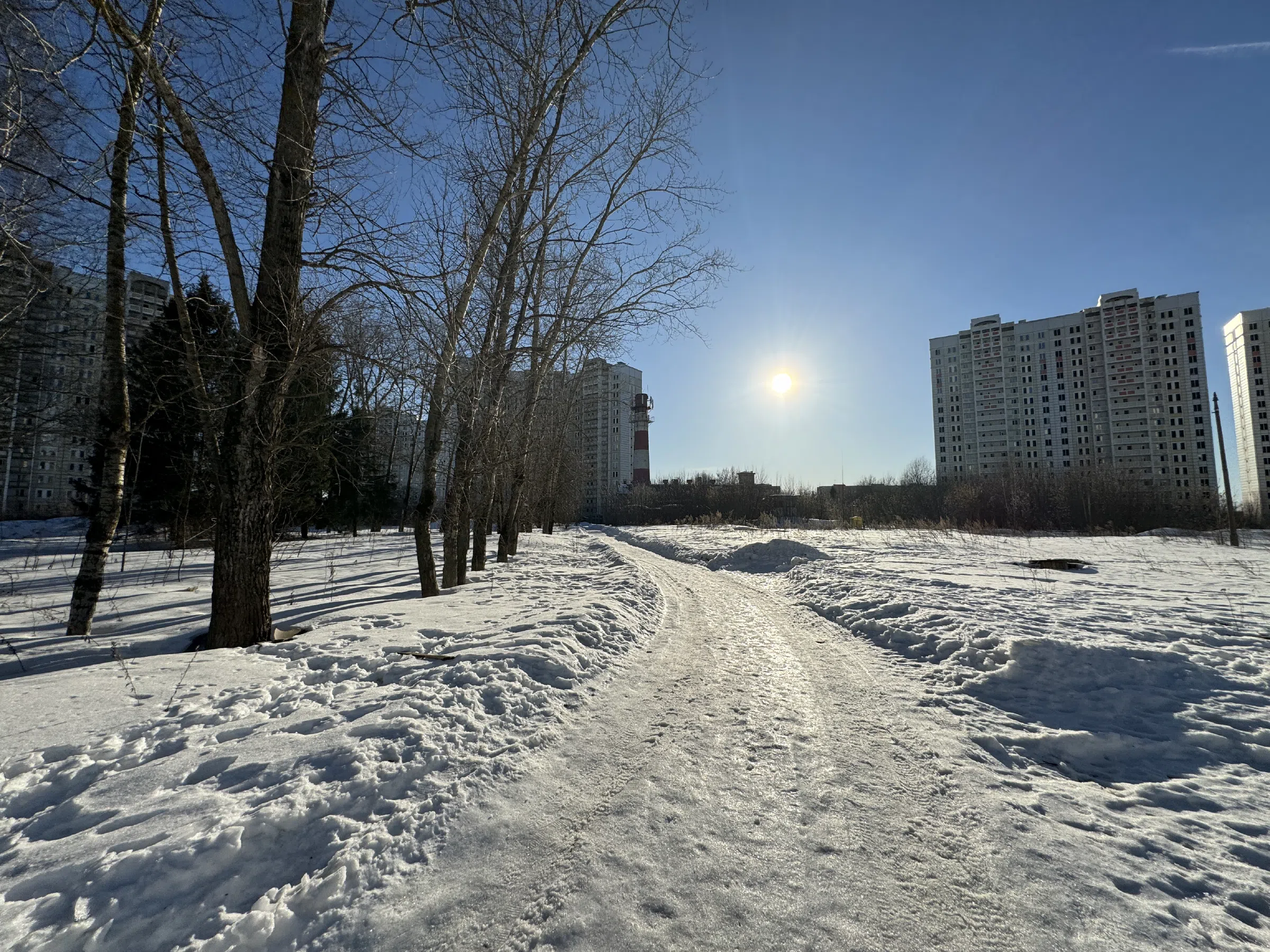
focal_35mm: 14
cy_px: 476
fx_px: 514
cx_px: 635
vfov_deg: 85.7
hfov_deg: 102.1
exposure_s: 1/4367
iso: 32
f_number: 2.2
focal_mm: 2.22
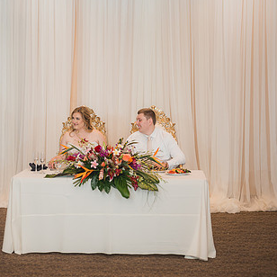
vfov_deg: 21.6
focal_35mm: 80
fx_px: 724
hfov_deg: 21.5
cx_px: 86
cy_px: 150
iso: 200
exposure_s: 1/250
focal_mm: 50
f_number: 1.2
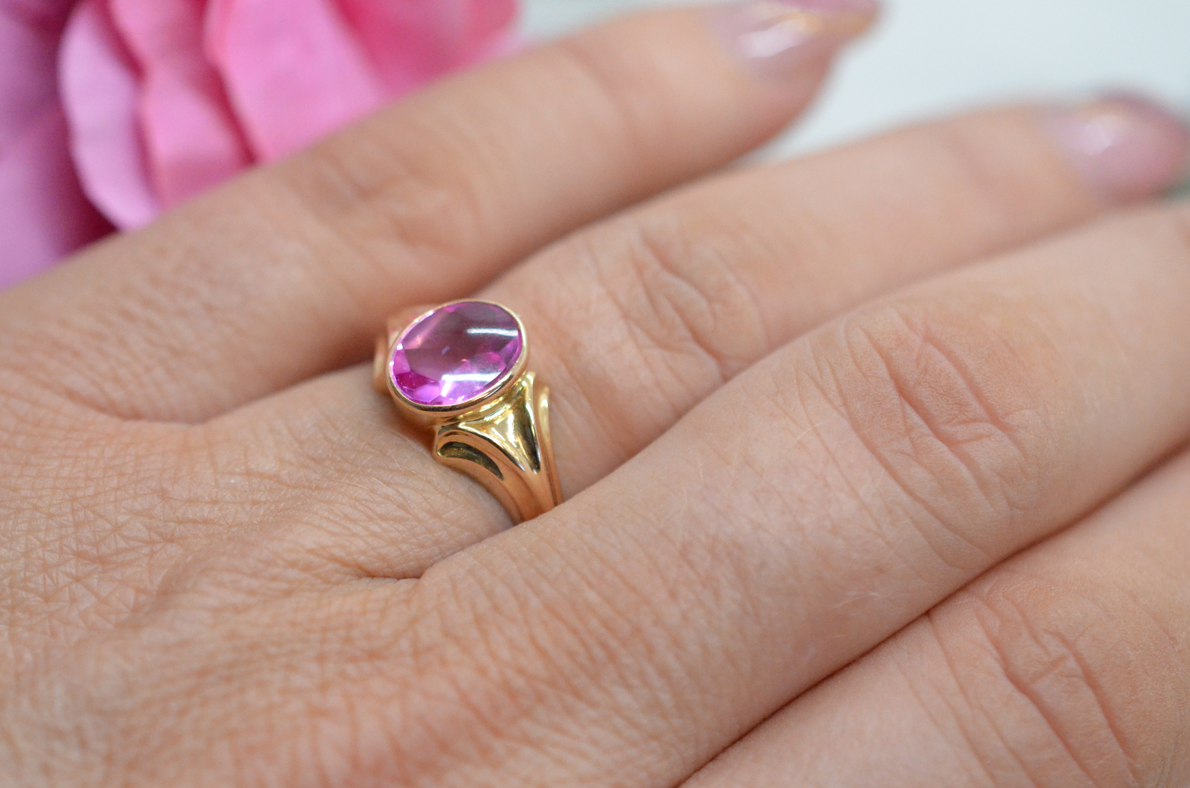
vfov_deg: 17.9
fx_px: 2507
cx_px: 438
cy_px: 392
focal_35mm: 76
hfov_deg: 26.6
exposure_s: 1/2000
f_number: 4
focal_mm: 40
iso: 3200
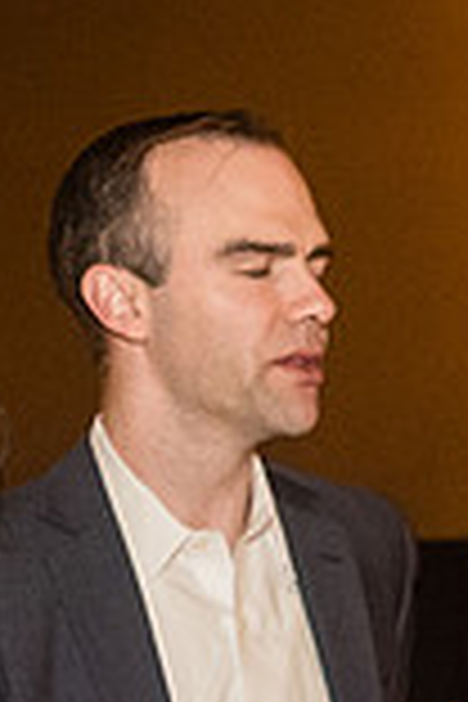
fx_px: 3354
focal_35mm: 172
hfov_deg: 7.9
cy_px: 776
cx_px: 466
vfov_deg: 11.8
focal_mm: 35
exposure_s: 1/200
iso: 5000
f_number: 3.2
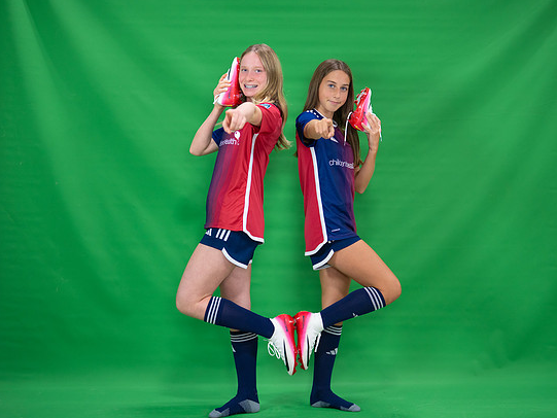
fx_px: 1094
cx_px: 302
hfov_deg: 28.5
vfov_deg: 21.6
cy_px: 204
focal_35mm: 68
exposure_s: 1/500
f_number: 1.2
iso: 400
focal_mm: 50
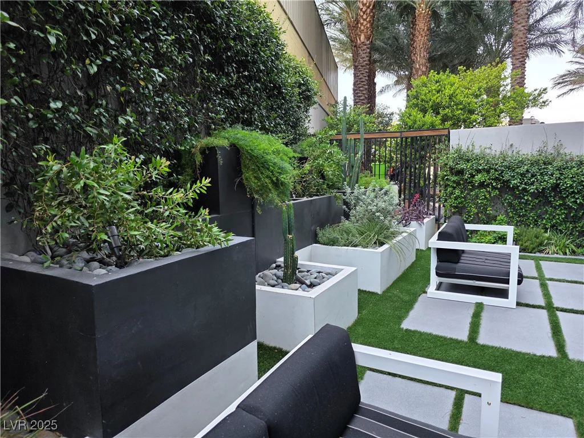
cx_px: 292
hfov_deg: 73.9
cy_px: 219
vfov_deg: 58.9
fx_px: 388
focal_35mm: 23
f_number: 1.7
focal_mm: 6.3
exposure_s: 1/180
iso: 40
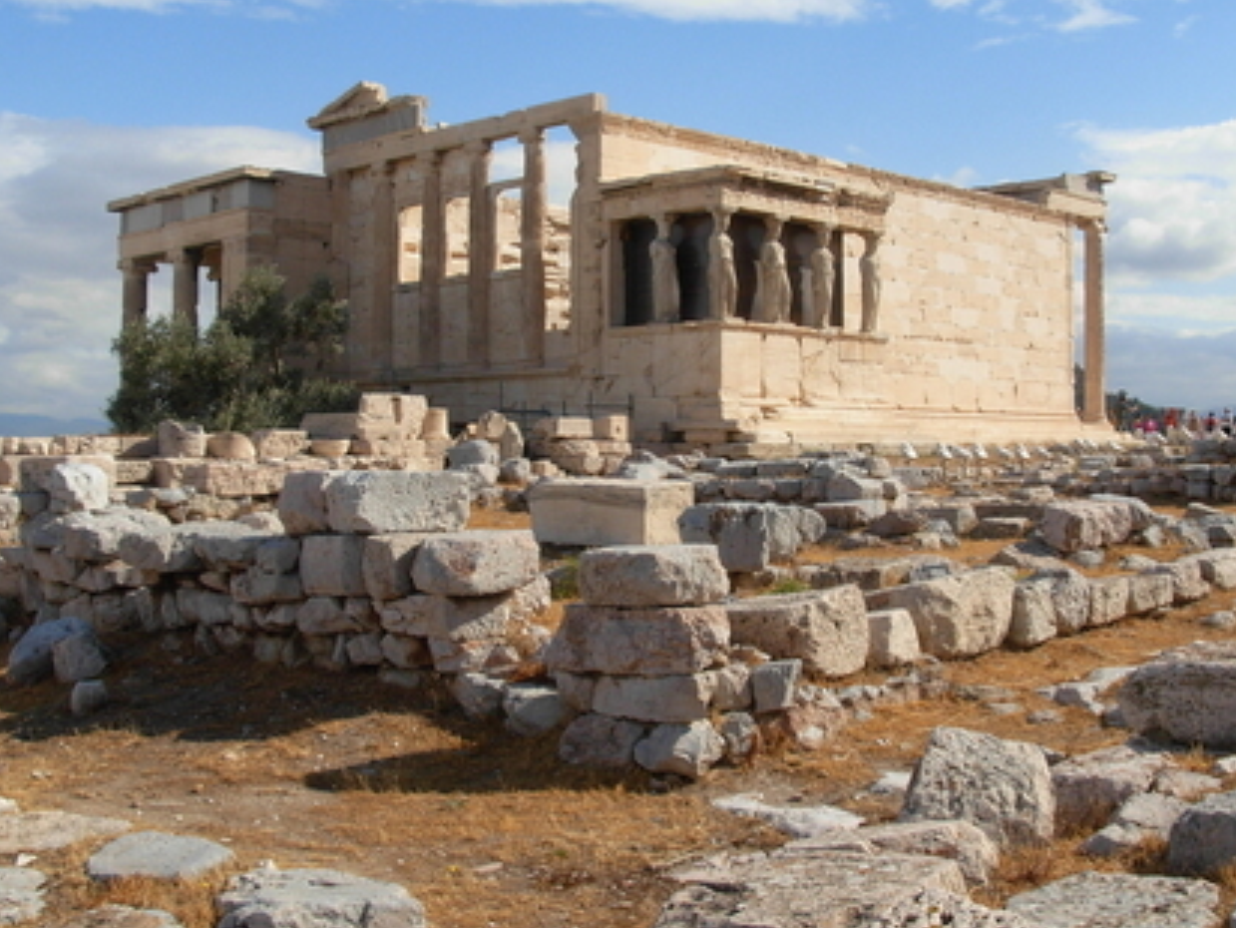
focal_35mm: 46
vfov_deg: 31.5
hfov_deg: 41.2
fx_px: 1643
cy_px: 412
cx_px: 649
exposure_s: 1/683
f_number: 4.9
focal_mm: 6.3
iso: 79
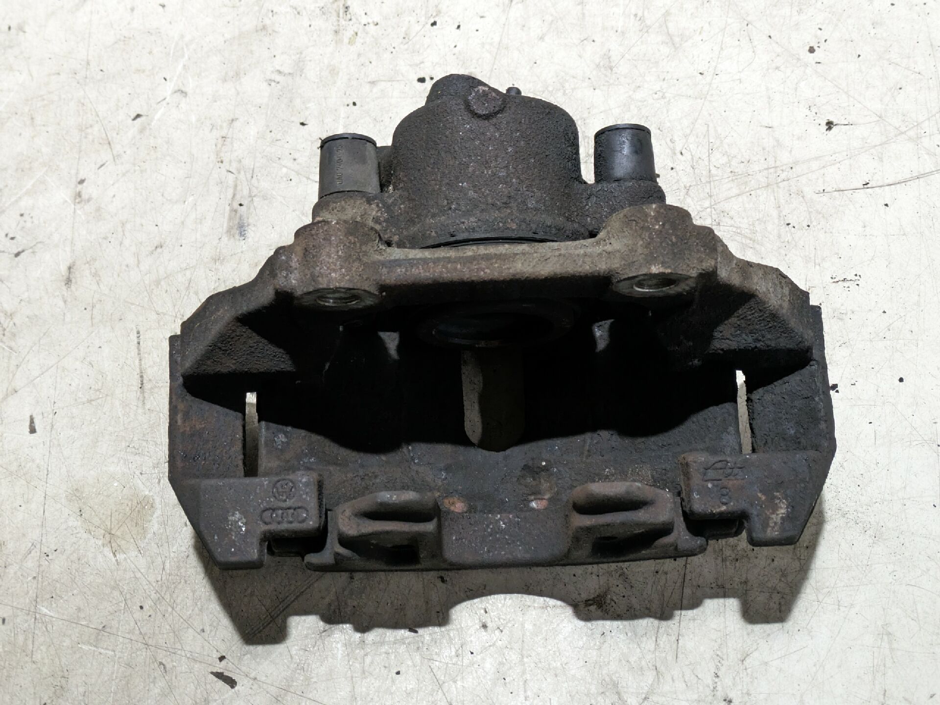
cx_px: 470
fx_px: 1385
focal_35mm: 51
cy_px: 352
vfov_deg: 28.6
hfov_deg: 37.5
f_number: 1.89
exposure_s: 1/50
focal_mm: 5.43
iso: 265
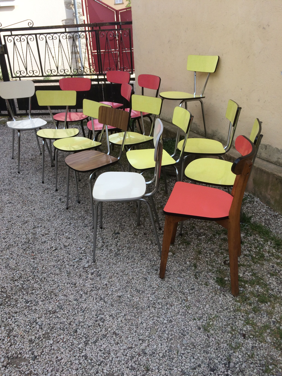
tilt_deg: -22.1
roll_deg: +4.8
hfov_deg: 48.2
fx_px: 315
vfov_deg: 61.7
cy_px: 188
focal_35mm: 29
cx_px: 141
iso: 32
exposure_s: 1/662
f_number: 2.2
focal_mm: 4.15
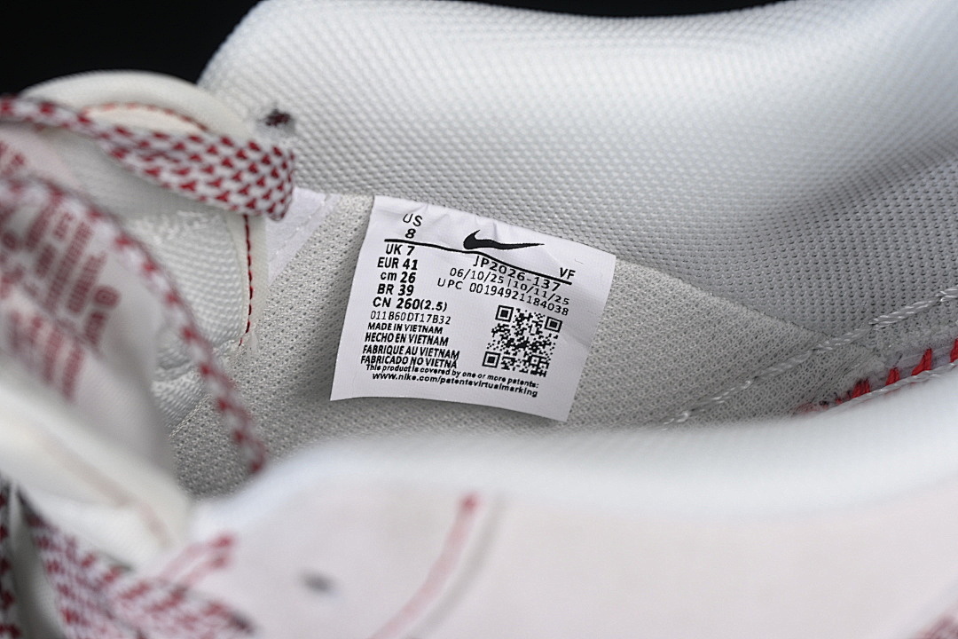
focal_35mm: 75
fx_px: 1996
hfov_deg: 27.0
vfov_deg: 18.2
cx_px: 479
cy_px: 320
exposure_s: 1/80
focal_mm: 50
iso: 160
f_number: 7.1
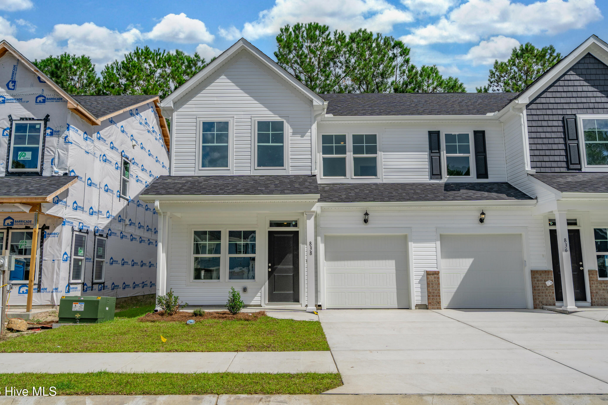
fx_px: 490
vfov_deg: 45.0
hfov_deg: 63.6
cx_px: 290
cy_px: 194
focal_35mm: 29
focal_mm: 27
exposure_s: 1/1000
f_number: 8
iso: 200
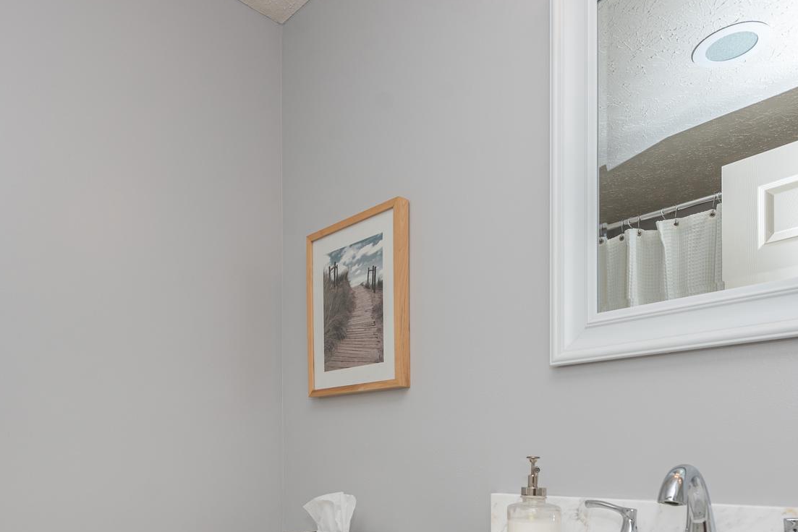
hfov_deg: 68.4
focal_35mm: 26
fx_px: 576
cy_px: 451
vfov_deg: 46.1
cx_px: 306
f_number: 8
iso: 125
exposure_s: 1/125
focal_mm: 14
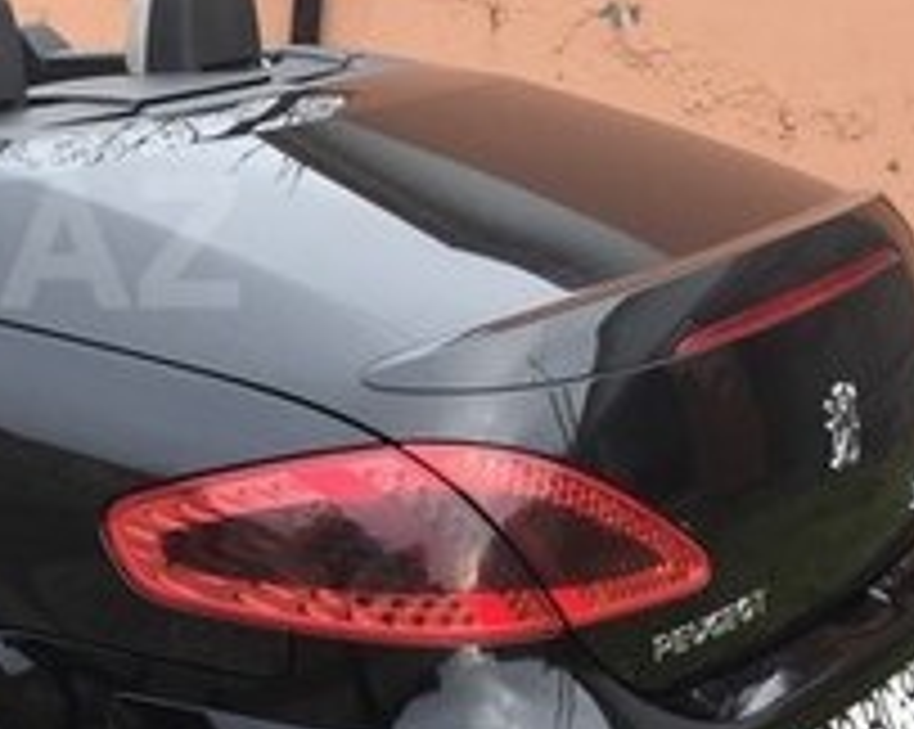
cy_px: 241
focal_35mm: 92
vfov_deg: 16.6
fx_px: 2486
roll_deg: -3.0
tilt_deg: -12.6
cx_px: -221
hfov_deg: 19.5
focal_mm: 4.15
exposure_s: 1/125
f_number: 2.2
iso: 32
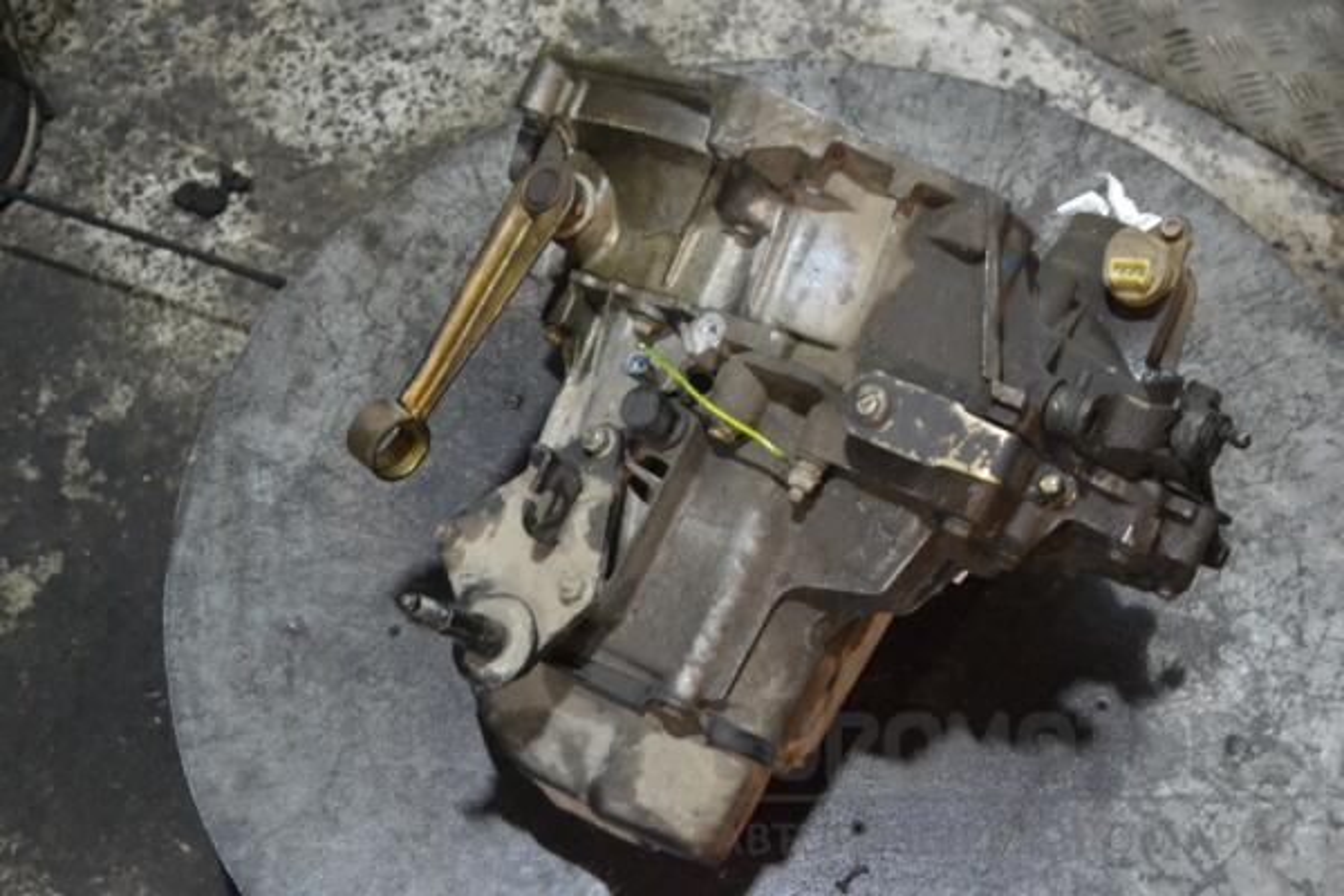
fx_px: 2520
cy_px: 448
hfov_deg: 29.9
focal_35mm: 68
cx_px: 672
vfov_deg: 20.2
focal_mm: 45
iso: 3200
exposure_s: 1/40
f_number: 5.3
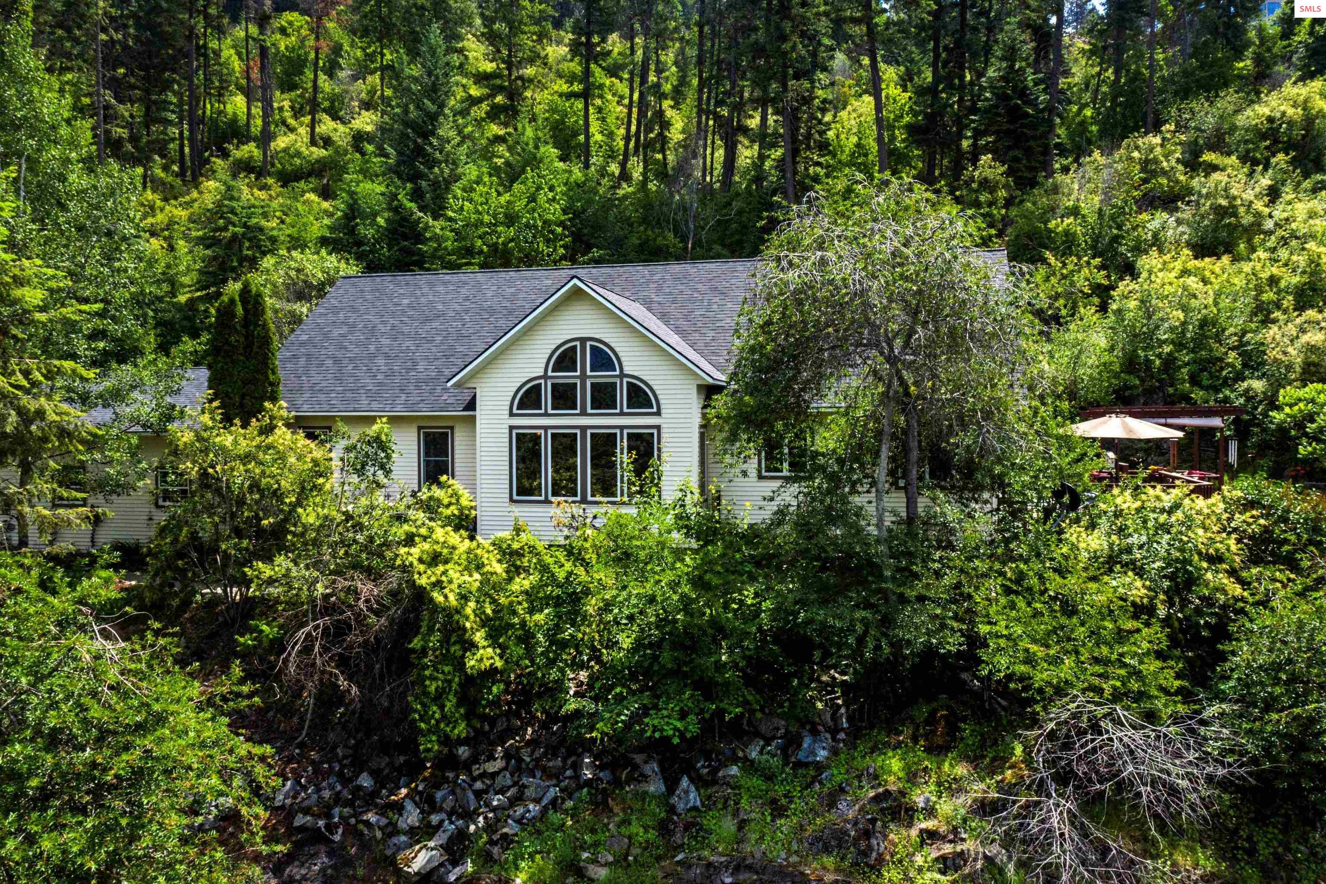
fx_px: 1031
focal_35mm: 28
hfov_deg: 65.5
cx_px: 663
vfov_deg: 46.4
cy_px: 442
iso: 400
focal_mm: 10.26
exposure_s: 1/320
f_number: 11
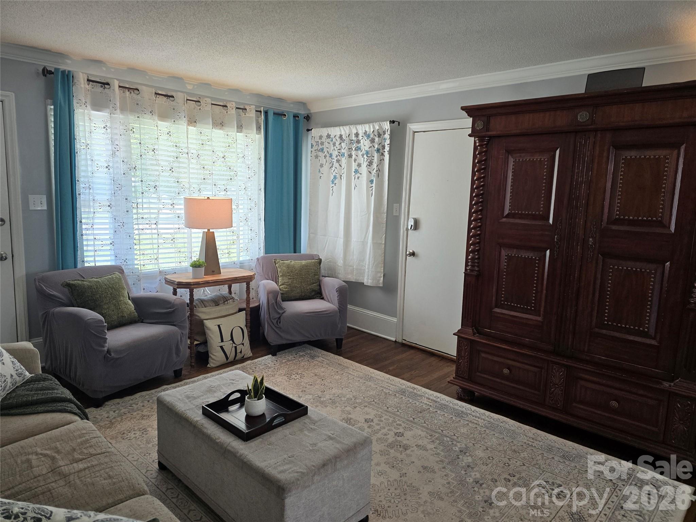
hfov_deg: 73.9
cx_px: 348
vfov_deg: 58.9
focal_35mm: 23
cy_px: 261
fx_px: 462
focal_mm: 6.3
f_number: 1.7
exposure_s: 1/120
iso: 160
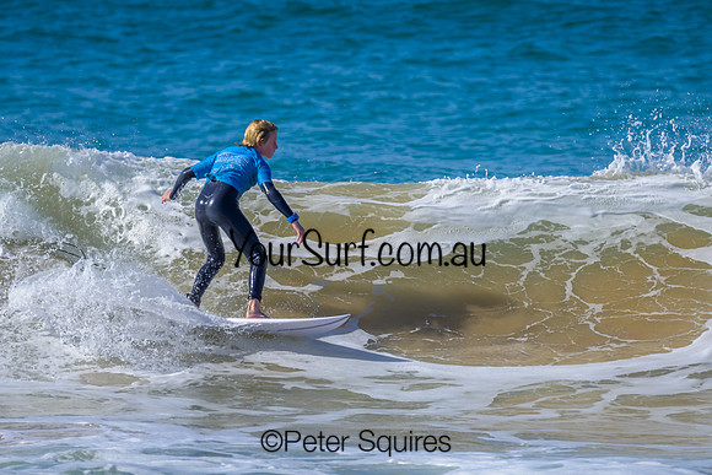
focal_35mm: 1098
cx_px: 346
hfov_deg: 1.9
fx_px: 21728
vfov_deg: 1.3
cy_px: 257
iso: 280
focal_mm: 800
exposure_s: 1/2000
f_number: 6.3
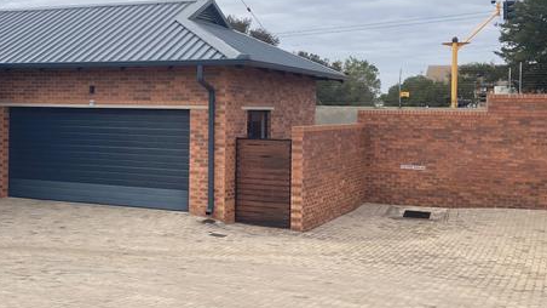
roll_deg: +0.3
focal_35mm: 54
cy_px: 115
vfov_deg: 22.2
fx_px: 783
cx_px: 128
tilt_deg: +1.0
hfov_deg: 37.4
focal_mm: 3.99
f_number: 1.8
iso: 20
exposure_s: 1/1080
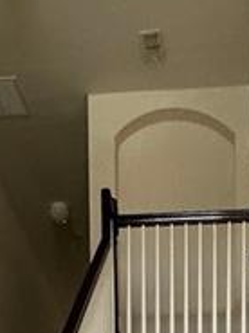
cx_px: 188
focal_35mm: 91
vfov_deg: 14.3
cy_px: 806
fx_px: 876
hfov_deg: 16.1
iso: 80
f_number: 2.2
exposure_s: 1/99
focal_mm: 2.22
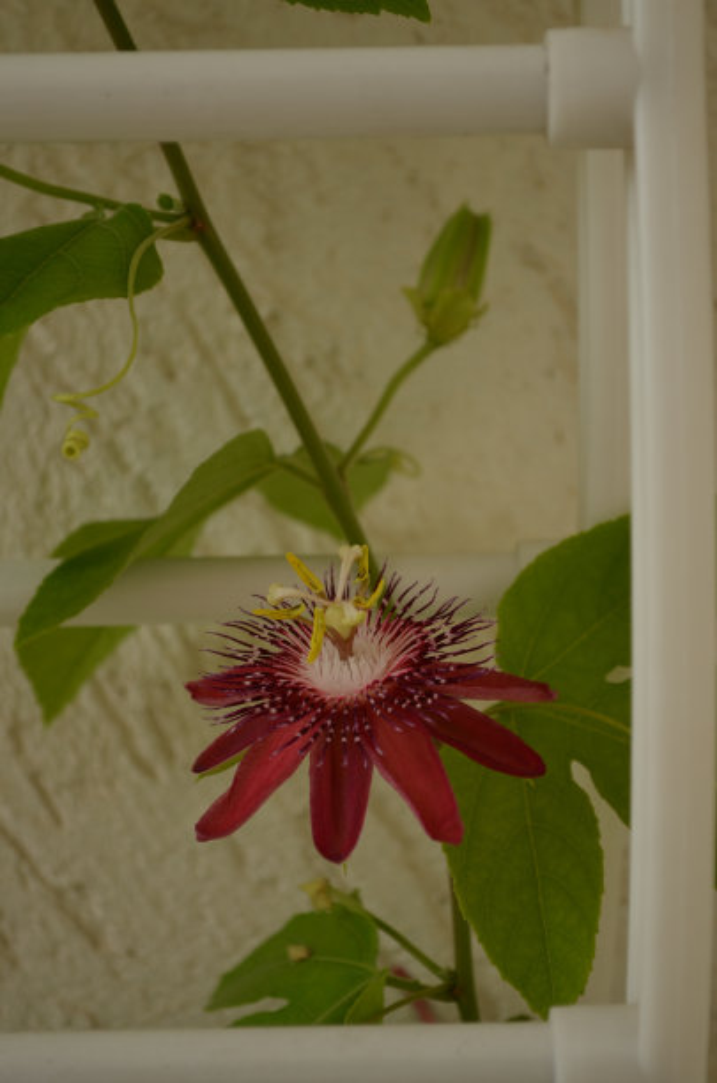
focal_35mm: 72
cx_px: 358
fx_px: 2162
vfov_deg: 28.1
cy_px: 542
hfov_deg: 18.8
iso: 100
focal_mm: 48
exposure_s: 1/400
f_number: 5.6
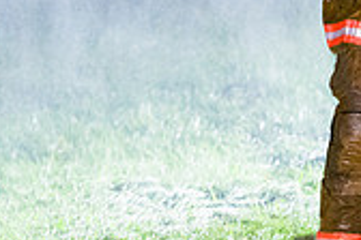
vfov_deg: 3.3
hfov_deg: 4.9
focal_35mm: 420
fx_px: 4211
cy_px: -56
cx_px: 458
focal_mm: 122
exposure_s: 1/200
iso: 12800
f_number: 3.2
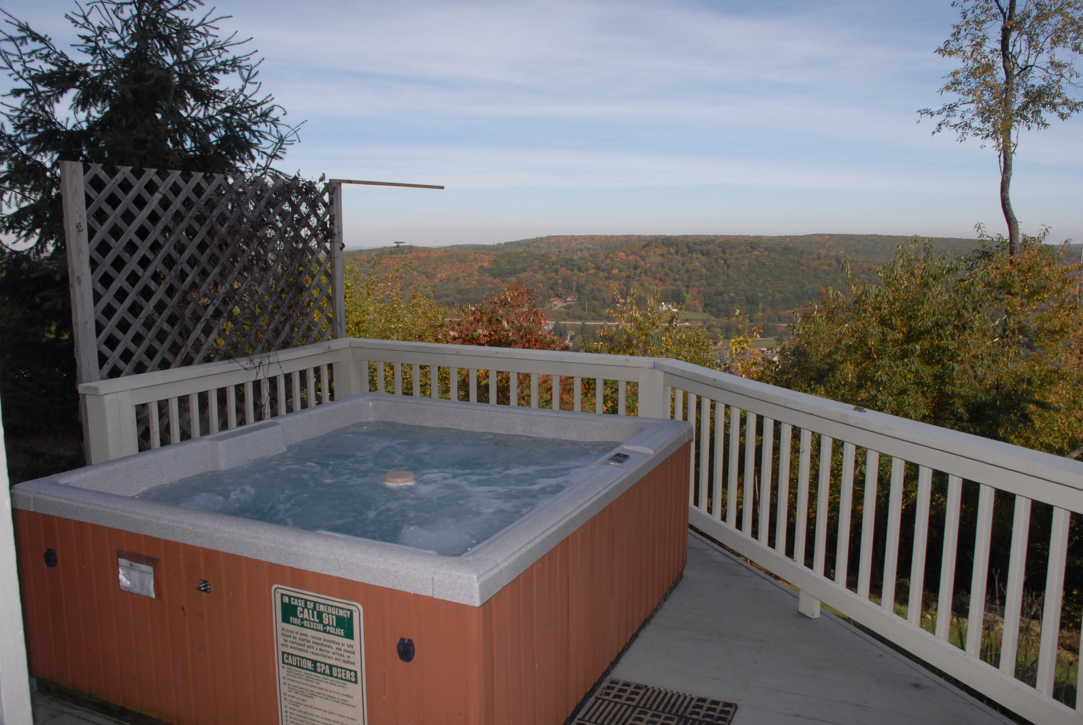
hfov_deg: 67.3
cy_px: 362
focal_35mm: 27
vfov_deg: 48.0
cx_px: 542
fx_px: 813
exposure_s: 1/250
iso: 400
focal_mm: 18
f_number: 8
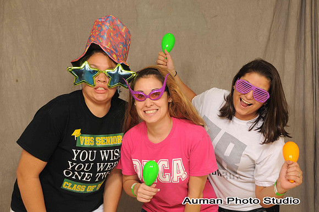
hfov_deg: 30.6
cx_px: 160
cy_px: 106
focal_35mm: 66
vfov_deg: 20.6
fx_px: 584
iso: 200
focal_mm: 44
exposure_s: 1/125
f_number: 6.3
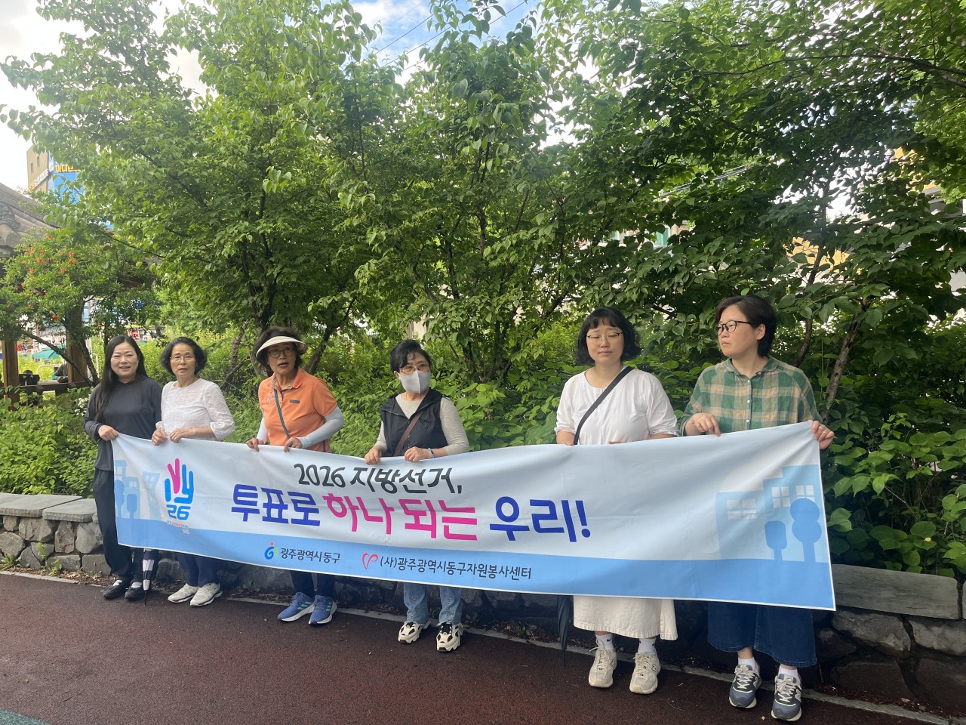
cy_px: 362
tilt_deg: -1.8
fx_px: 726
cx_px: 483
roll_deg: +2.5
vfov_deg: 53.1
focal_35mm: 26
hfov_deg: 67.3
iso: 50
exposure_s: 1/315
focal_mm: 5.1
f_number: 1.6
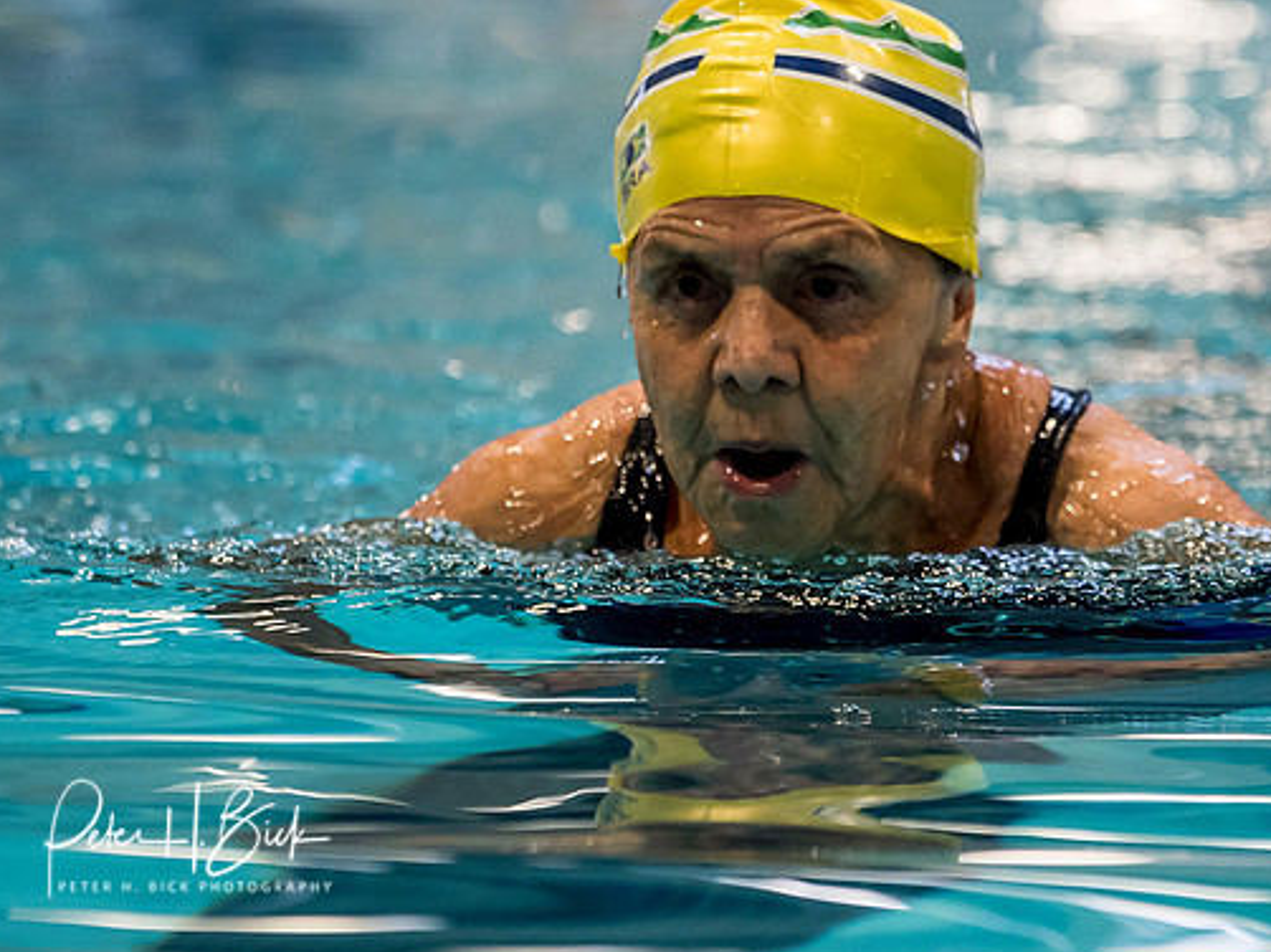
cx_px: 771
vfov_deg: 2.0
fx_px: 27965
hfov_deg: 2.6
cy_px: 476
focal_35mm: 762
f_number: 2.8
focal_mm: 200
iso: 1250
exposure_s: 1/400
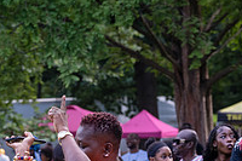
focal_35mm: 226
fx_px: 1518
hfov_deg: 9.1
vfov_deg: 6.0
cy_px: 209
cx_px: 58
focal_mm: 78
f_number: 4
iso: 1000
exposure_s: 1/500
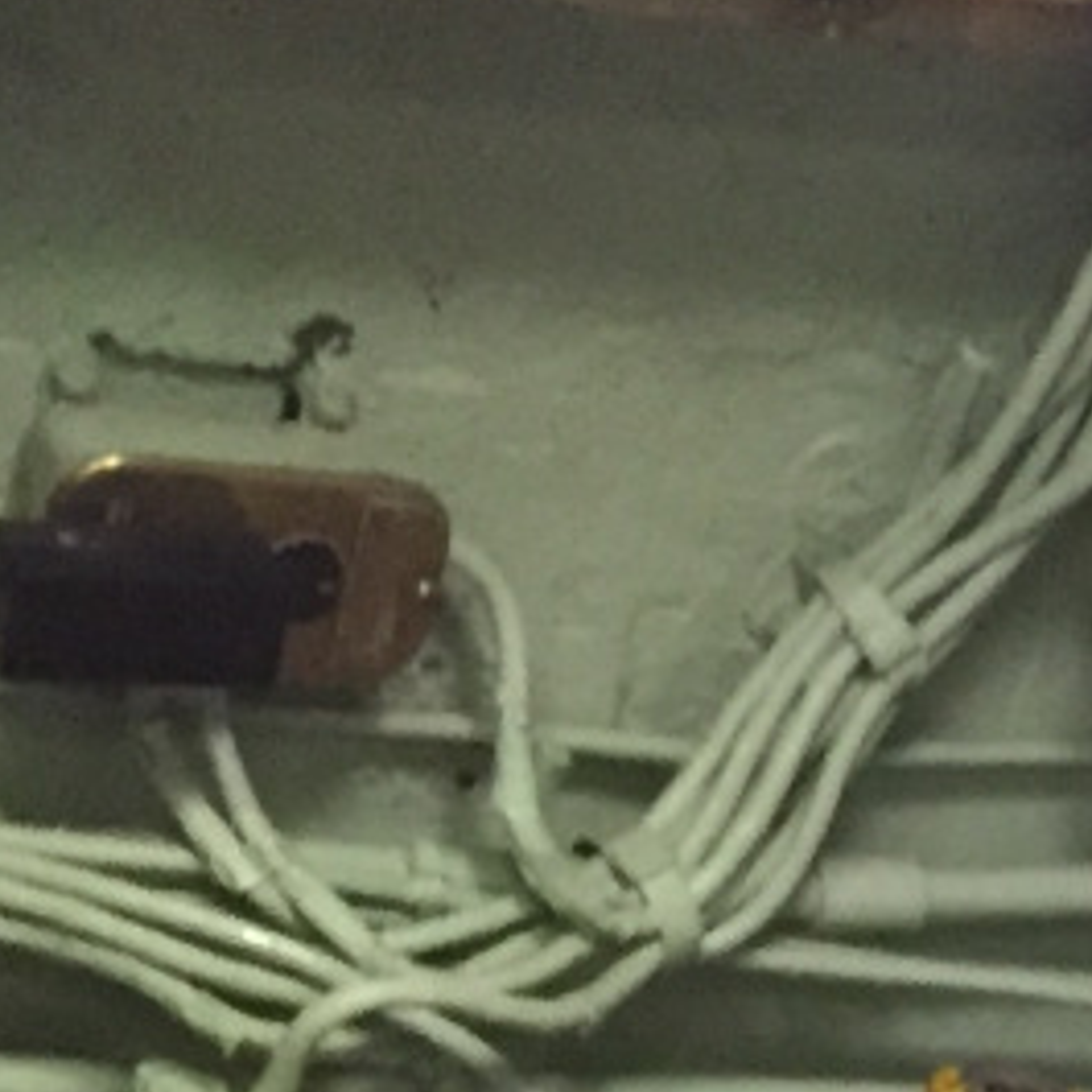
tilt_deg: -13.5
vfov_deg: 10.2
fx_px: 5532
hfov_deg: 10.2
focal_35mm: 155
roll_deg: -1.1
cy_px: 2378
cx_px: 2386
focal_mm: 4.15
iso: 250
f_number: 2.2
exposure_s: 1/15
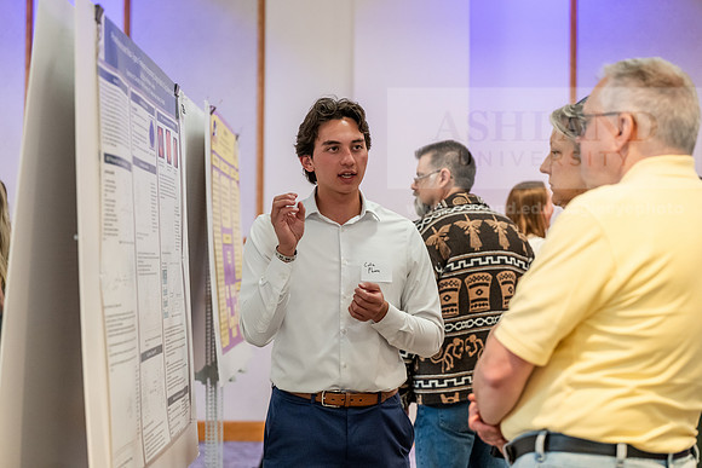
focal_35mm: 70
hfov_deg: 28.8
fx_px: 1365
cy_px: 234
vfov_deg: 19.5
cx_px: 351
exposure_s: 1/200
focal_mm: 70
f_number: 3.2
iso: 3200
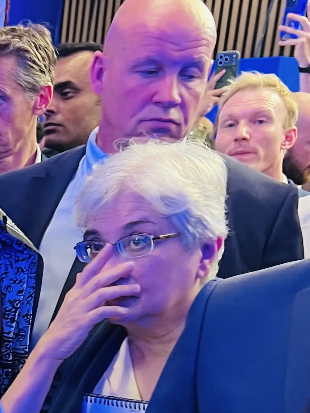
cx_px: -223
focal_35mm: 92
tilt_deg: -15.2
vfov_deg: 20.1
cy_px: 483
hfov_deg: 14.4
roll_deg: -1.1
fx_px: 1098
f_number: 1.5
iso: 160
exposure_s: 1/50
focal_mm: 5.7
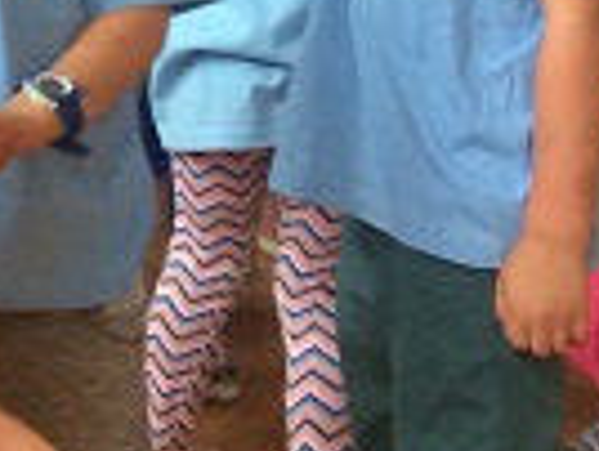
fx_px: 2618
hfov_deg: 12.0
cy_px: -395
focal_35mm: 151
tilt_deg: -0.2
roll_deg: -2.4
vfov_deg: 9.3
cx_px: -492
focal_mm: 4.15
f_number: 2.2
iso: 80
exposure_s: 1/33
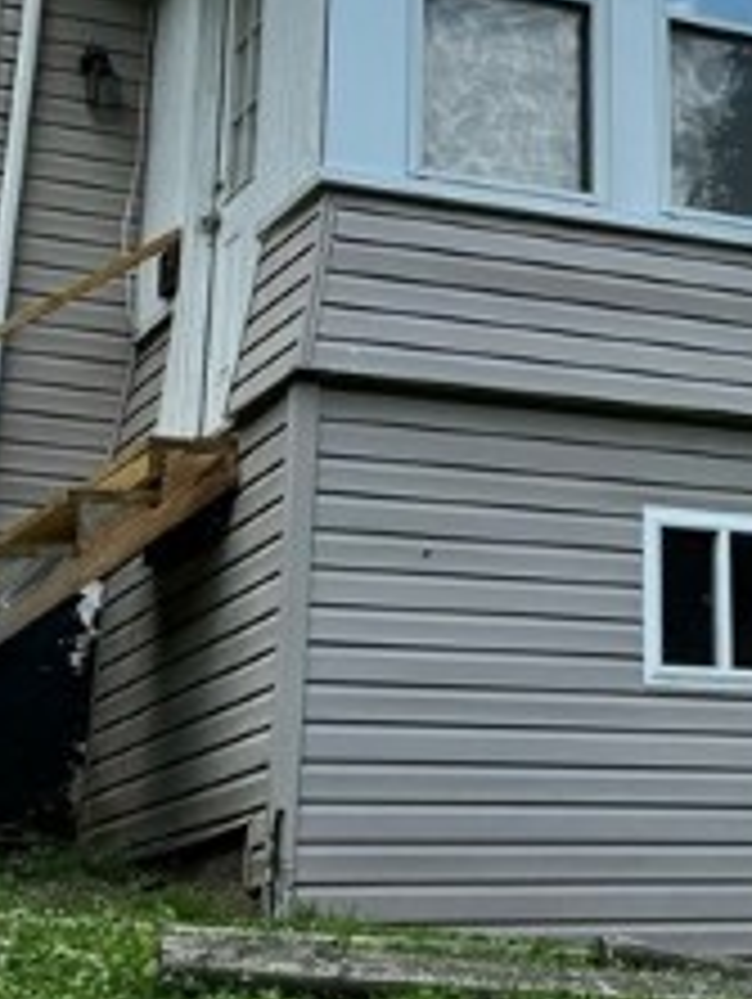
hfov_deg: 17.3
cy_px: 198
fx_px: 2400
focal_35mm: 83
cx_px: 815
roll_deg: +2.5
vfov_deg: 23.2
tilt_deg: +20.2
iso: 80
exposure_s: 1/4049
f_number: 1.78
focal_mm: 6.76
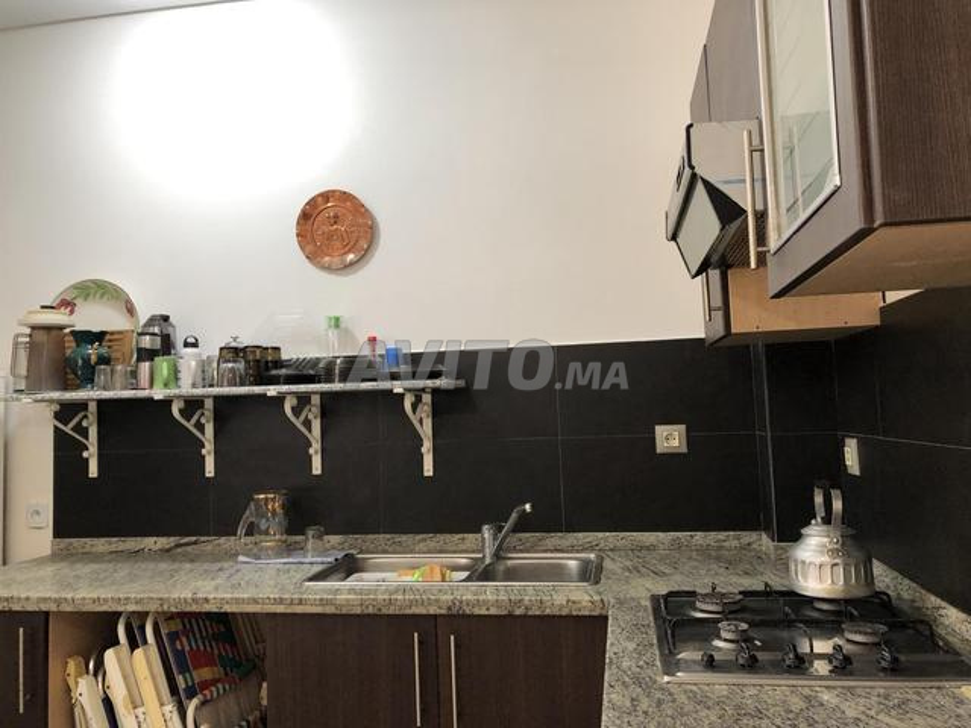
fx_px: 785
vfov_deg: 49.7
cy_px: 364
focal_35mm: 28
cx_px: 486
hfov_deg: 63.4
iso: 40
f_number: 1.8
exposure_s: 1/20
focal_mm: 4
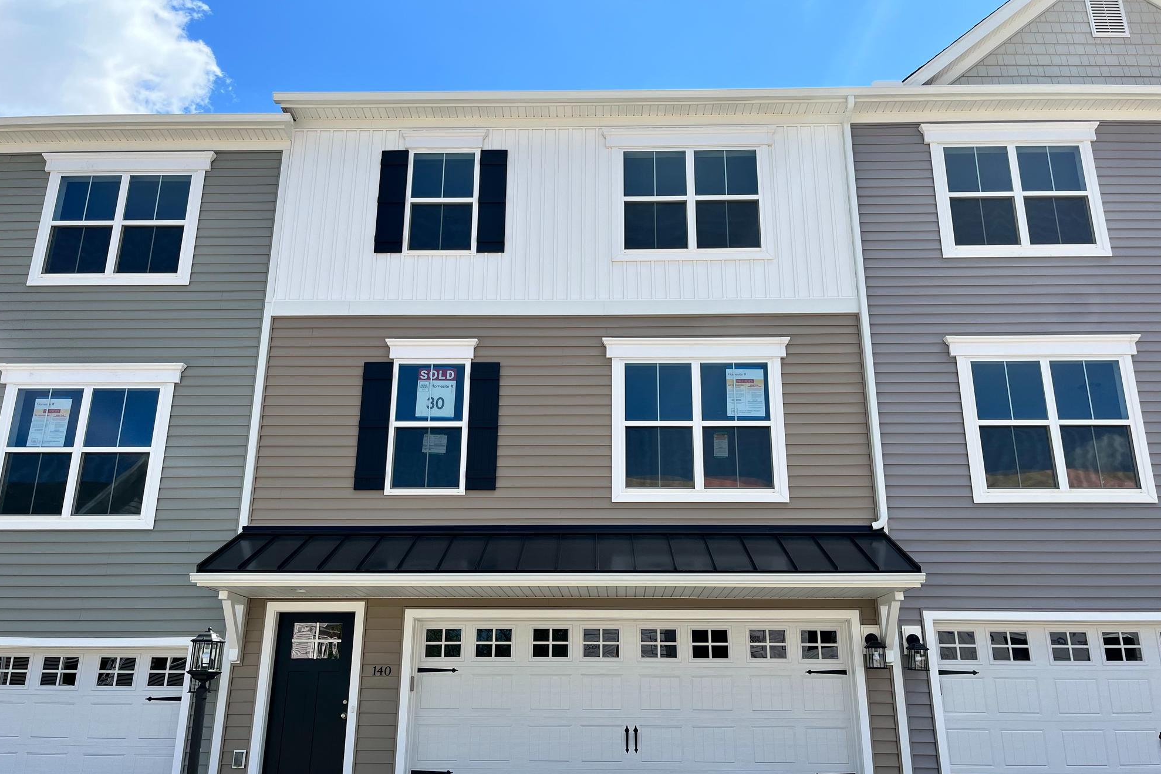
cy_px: 431
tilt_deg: +17.3
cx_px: 586
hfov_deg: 65.5
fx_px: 903
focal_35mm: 28
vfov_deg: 46.3
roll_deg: -0.3
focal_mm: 5.1
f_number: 1.6
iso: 50
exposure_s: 1/2571
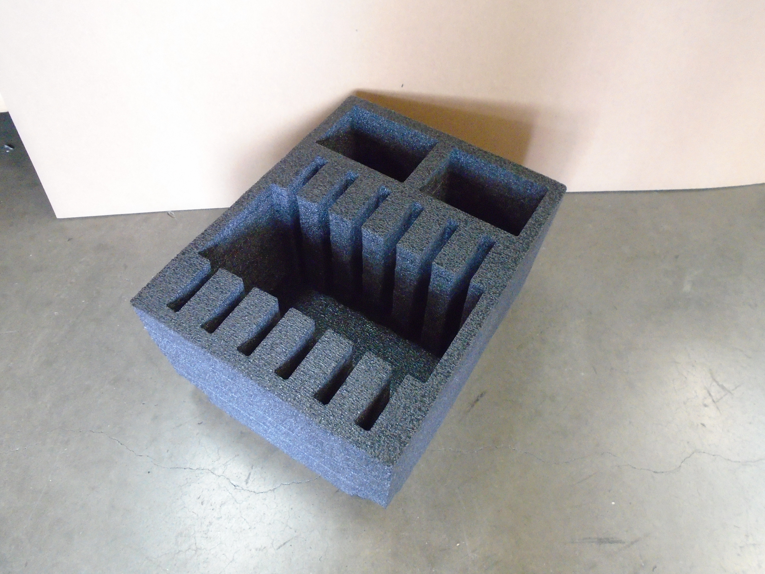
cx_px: 382
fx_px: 575
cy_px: 287
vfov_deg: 53.1
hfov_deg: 67.3
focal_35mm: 26
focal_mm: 4.6
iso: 800
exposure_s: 1/25
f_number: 3.2
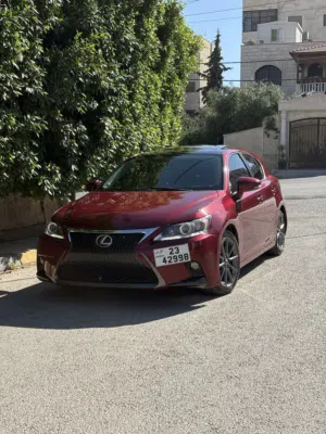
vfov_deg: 36.8
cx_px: 163
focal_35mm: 52
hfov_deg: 28.0
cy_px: 217
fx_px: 653
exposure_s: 1/2141
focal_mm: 5.96
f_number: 1.6
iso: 32
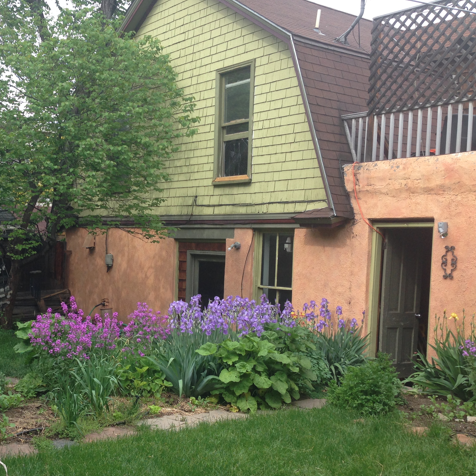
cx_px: 116
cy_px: 272
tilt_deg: -3.1
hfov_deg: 35.9
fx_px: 716
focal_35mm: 46
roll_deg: -1.5
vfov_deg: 36.7
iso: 50
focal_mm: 4.12
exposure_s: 1/352
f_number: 2.4
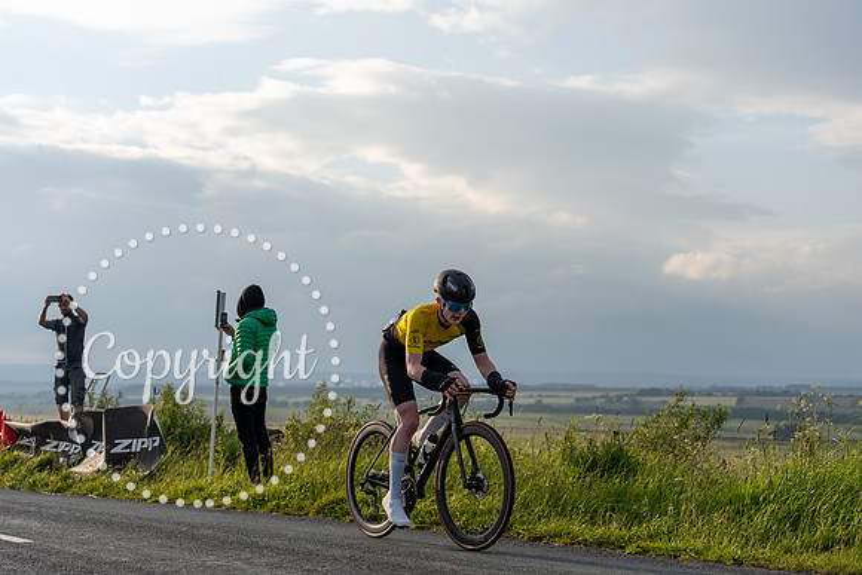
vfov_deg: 20.6
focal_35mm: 66
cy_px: 288
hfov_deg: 30.5
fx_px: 1581
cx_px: 431
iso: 200
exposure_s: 1/2000
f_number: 4
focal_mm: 66
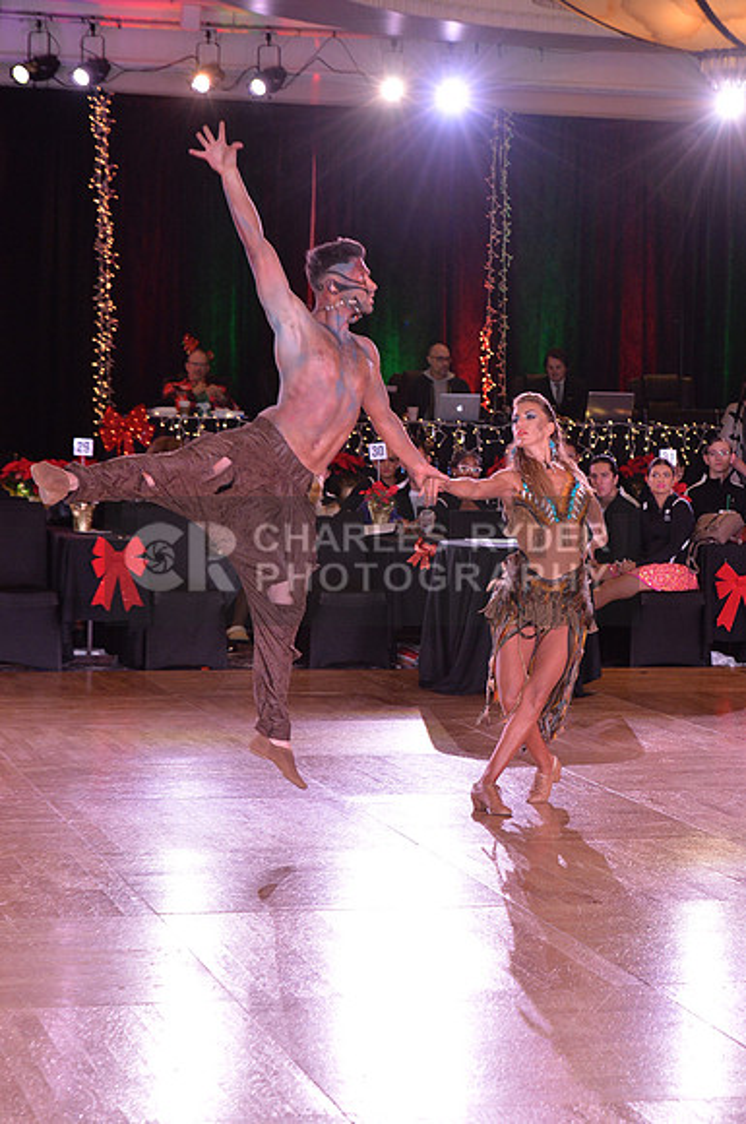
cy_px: 562
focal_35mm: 102
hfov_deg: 13.4
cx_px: 373
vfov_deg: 20.0
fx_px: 3180
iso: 2000
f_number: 6.3
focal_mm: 102
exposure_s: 1/250
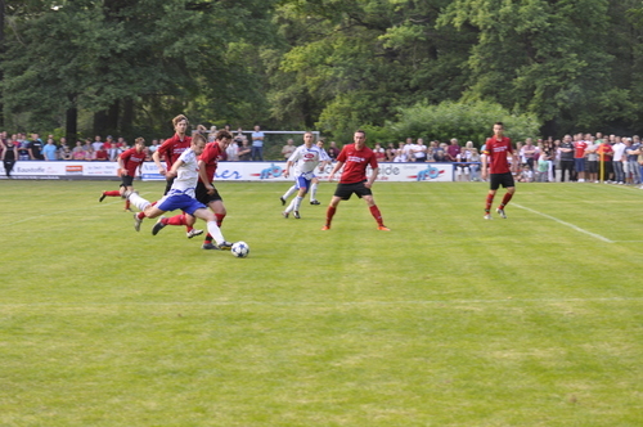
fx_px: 1873
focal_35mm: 105
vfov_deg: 13.0
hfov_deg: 19.5
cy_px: 214
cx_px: 322
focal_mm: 70
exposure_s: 1/125
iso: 250
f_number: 5.6
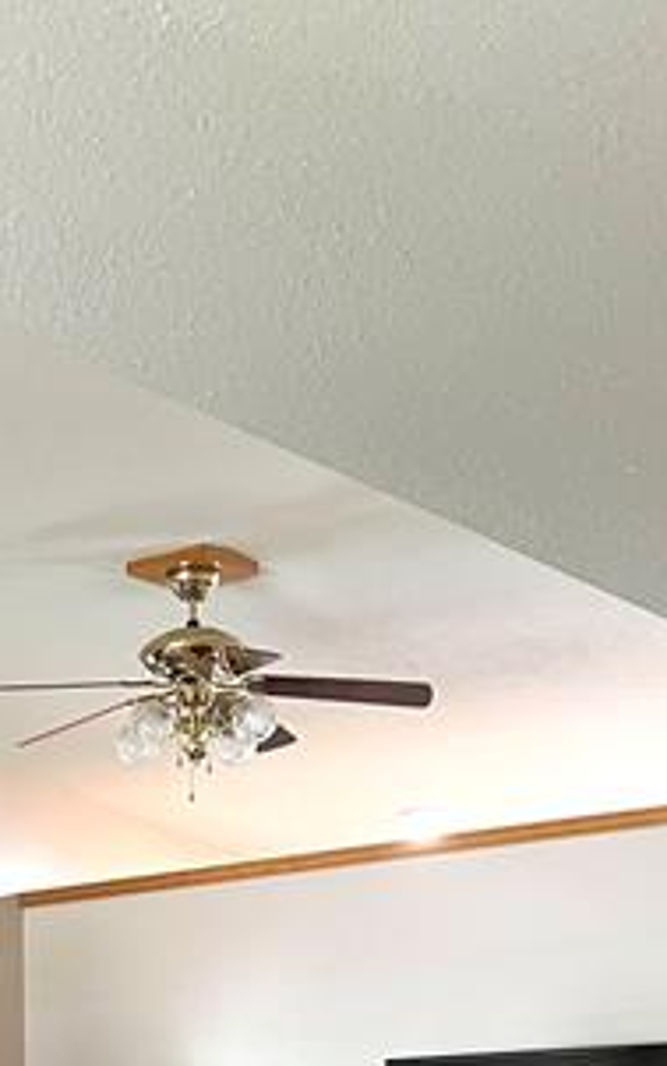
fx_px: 2034
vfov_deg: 26.5
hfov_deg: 18.1
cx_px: -4
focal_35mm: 70
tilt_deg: -2.9
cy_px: 1239
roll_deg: +2.1
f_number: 1.6
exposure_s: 1/60
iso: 320
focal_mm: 5.1
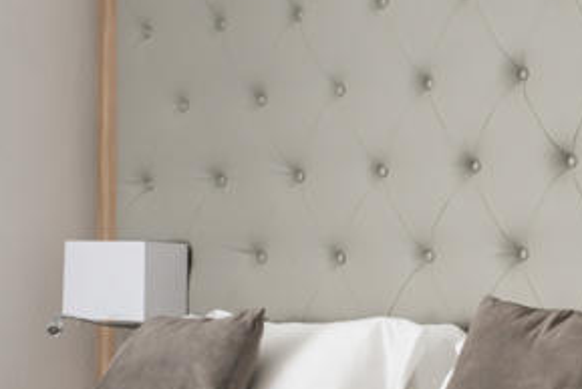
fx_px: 1924
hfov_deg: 14.8
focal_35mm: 119
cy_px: 311
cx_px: 1075
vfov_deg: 11.5
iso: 200
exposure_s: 1/13
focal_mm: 26.9
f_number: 7.1
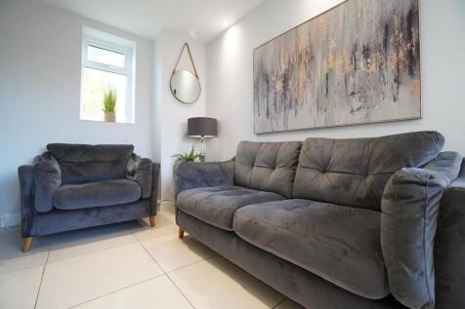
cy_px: 154
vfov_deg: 77.3
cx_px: 232
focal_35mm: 15
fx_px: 194
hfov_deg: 100.4
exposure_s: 1/100
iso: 4000
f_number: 6.3
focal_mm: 10
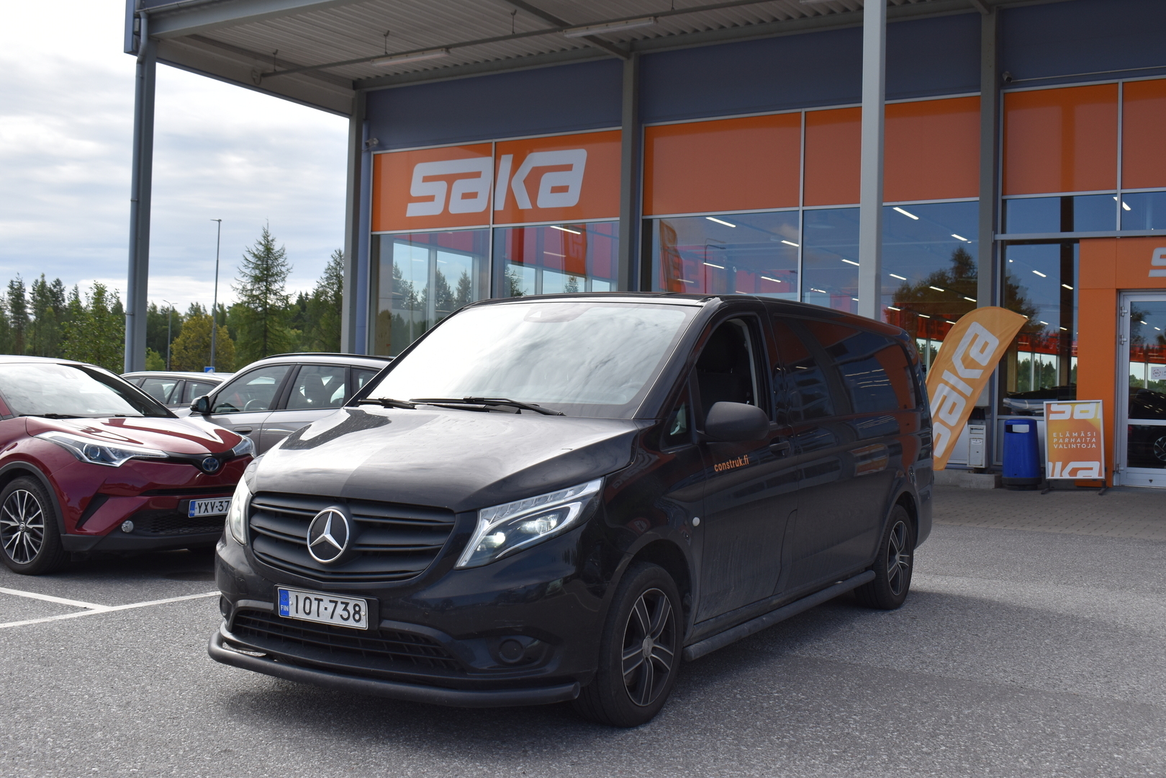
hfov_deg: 49.6
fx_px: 1263
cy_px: 389
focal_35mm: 39
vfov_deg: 34.2
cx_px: 583
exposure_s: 1/500
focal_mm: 26
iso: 200
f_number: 8
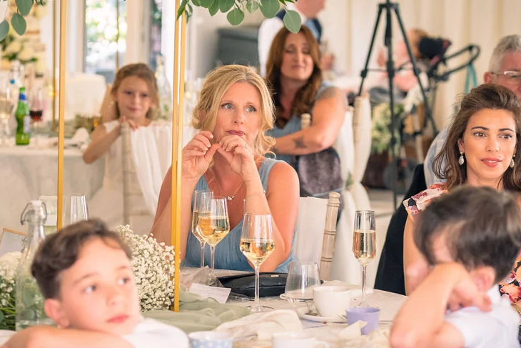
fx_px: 2272
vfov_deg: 8.7
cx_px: 225
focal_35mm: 157
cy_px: 186
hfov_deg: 13.1
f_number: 2.8
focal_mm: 75
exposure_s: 1/200
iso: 2000
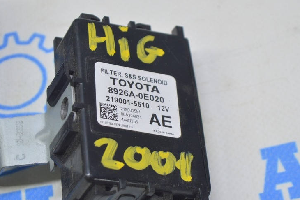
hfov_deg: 17.7
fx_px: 964
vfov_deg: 11.8
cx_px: 132
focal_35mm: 116
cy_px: 104
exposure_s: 1/20
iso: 400
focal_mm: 55
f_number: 5.6
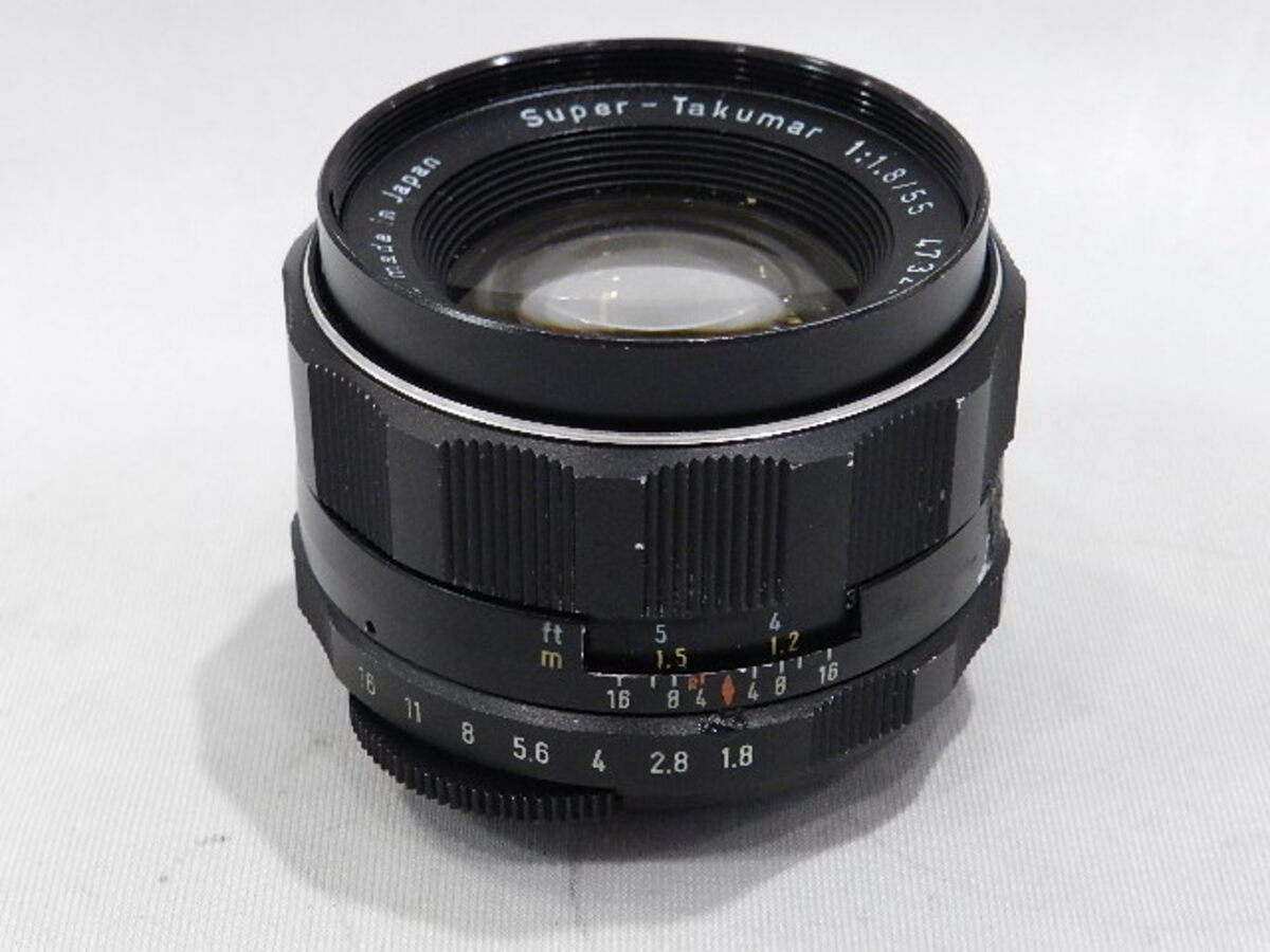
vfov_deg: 21.6
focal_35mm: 68
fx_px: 2495
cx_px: 635
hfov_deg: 28.6
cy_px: 476
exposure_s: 1/50
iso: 800
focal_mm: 12.1
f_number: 4.7
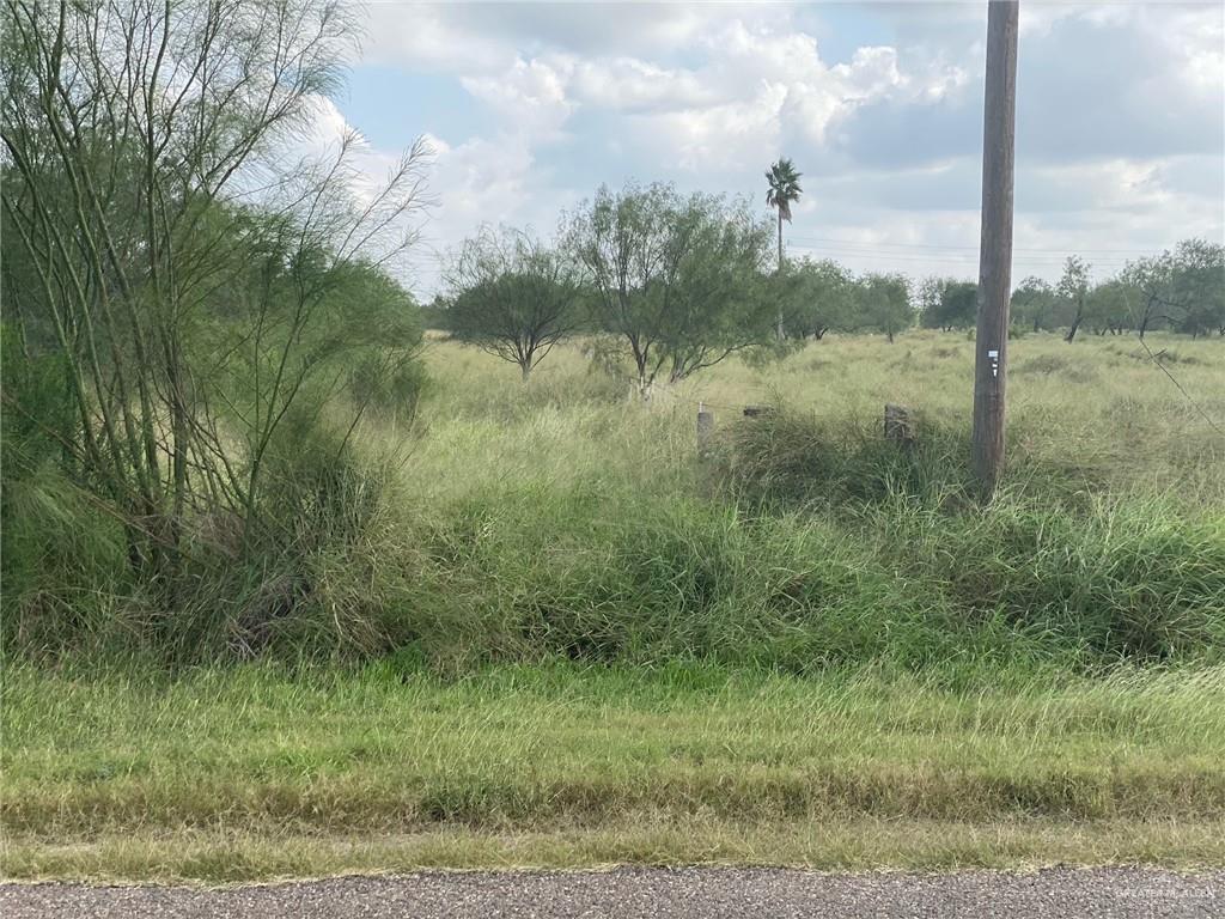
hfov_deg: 36.8
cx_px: 612
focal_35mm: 52
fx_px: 1840
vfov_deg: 28.0
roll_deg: +0.2
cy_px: 460
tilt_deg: -3.9
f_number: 2
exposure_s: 1/1142
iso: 20
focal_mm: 6
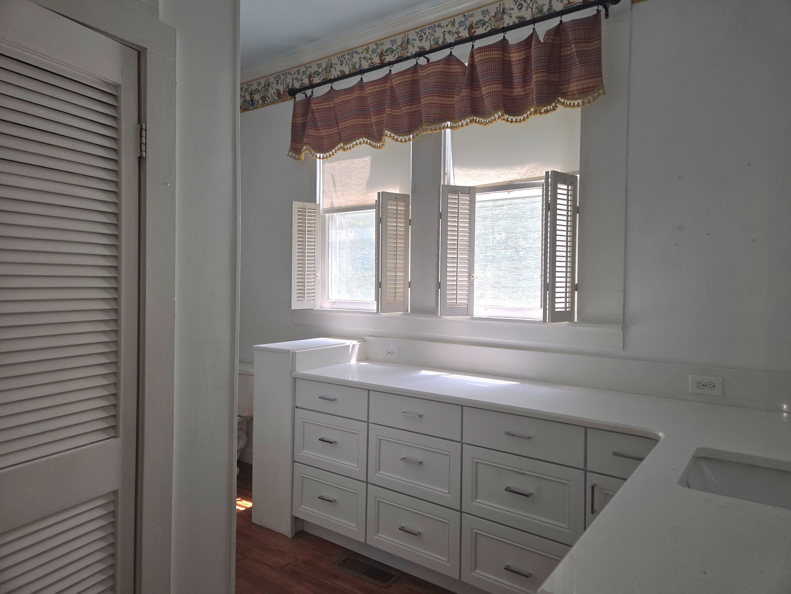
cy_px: 297
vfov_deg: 58.9
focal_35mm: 23
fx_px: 526
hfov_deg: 73.9
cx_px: 396
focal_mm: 5.4
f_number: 1.8
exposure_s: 1/145
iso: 25
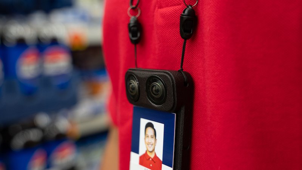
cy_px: 85
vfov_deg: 23.8
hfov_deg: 41.1
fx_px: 403
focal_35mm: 50
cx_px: 151
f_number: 4
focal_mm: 48
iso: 2500
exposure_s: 1/160
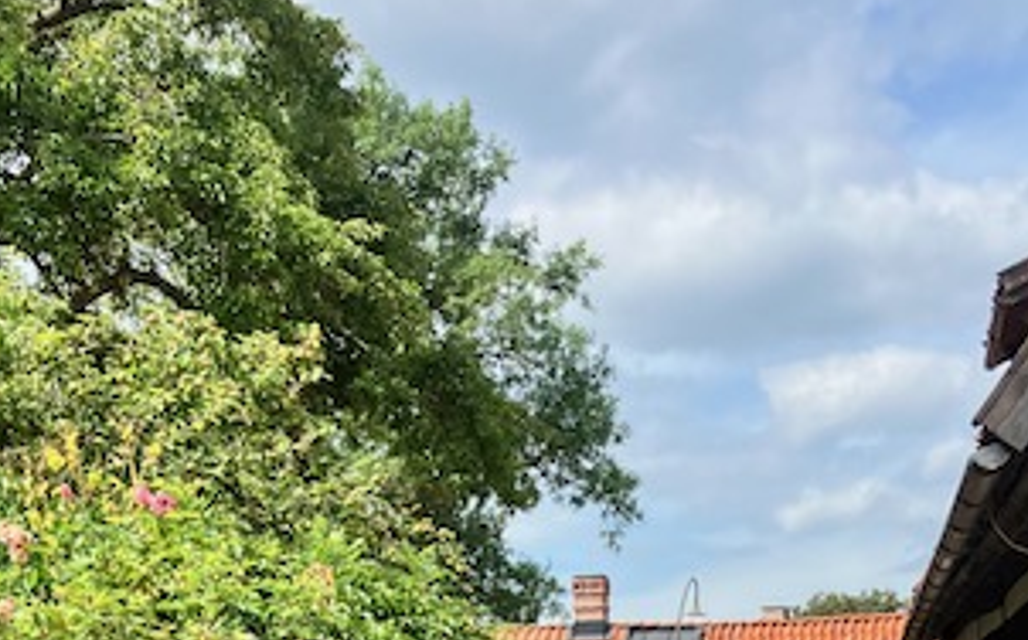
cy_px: 1021
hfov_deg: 32.3
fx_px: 1763
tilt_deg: -6.4
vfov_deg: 17.9
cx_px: 660
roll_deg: +0.3
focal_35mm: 63
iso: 32
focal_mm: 3.99
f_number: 1.8
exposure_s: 1/1389
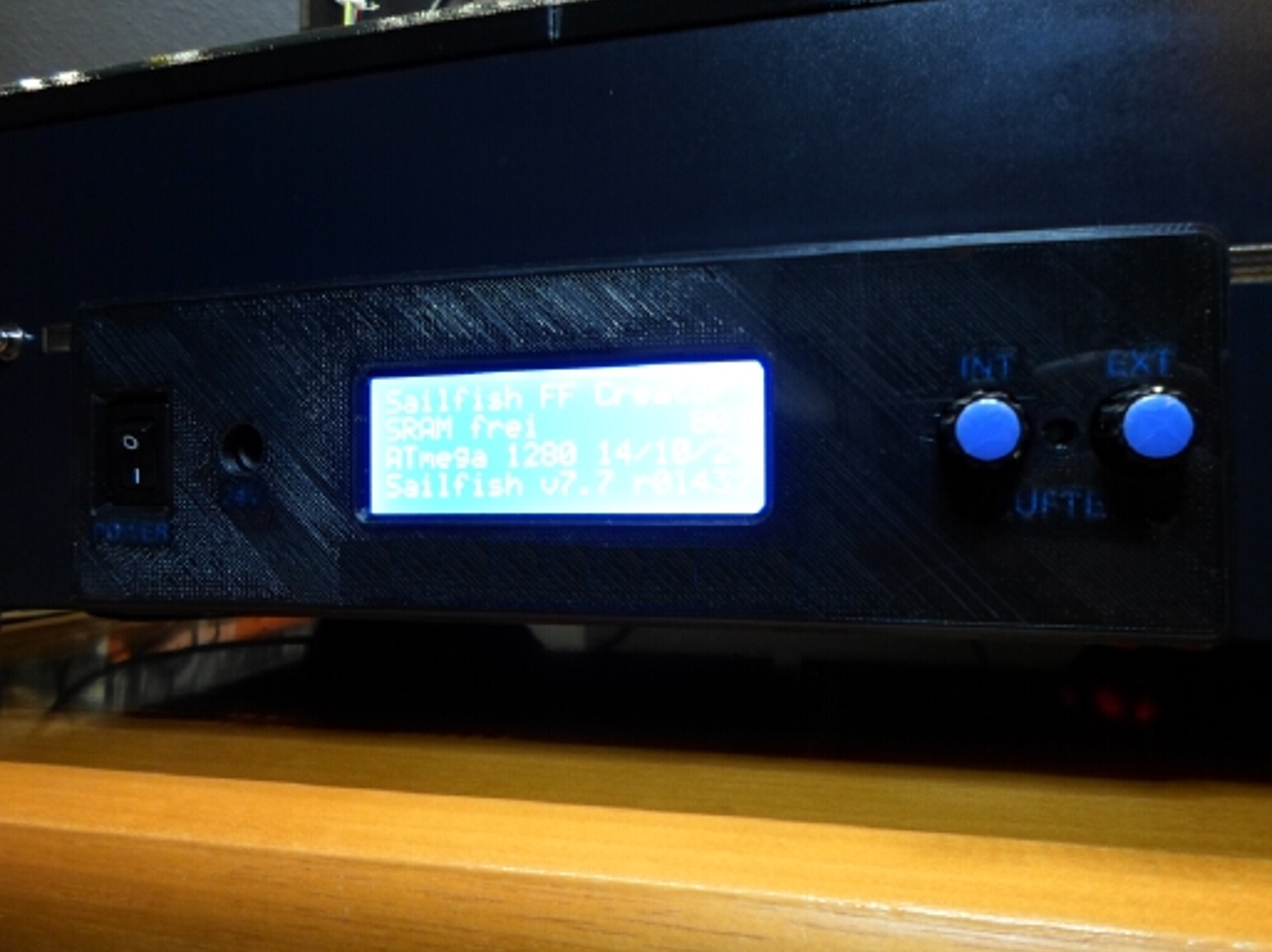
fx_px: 955
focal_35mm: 26
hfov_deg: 67.3
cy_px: 464
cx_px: 646
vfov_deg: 53.0
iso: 100
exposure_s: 1/6
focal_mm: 4.5
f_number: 2.5
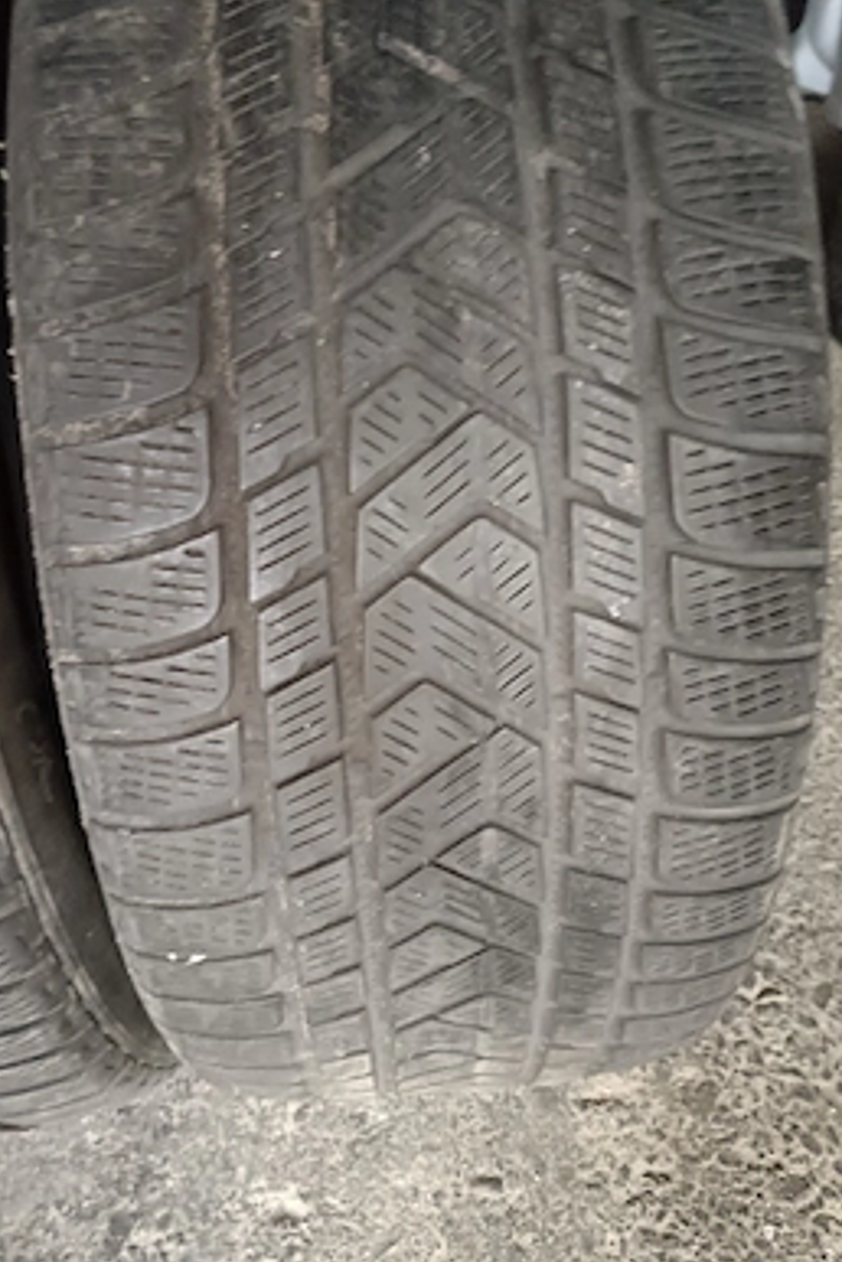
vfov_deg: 63.7
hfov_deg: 44.9
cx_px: 444
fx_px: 1017
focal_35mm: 29
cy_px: 633
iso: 5893
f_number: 1.9
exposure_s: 1/40.2
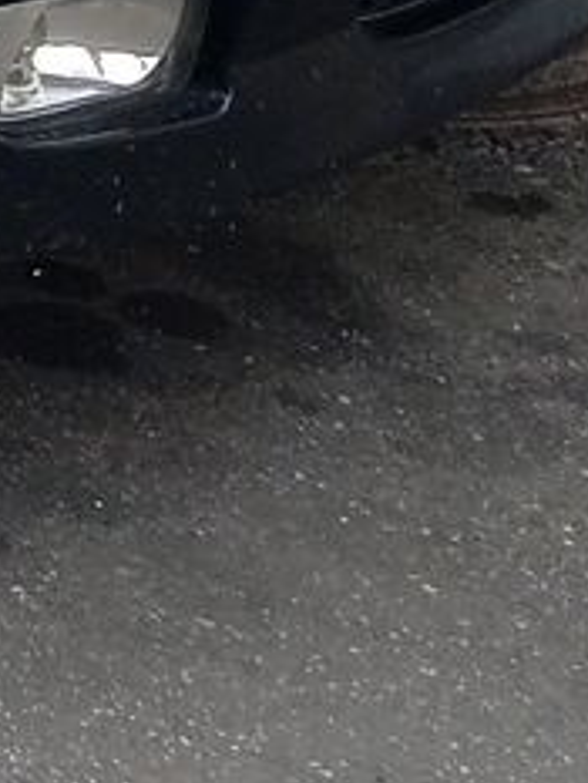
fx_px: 4345
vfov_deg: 9.8
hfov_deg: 6.7
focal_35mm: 192
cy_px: -638
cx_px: -1398
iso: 100
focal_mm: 3.43
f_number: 2.2
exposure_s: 1/153
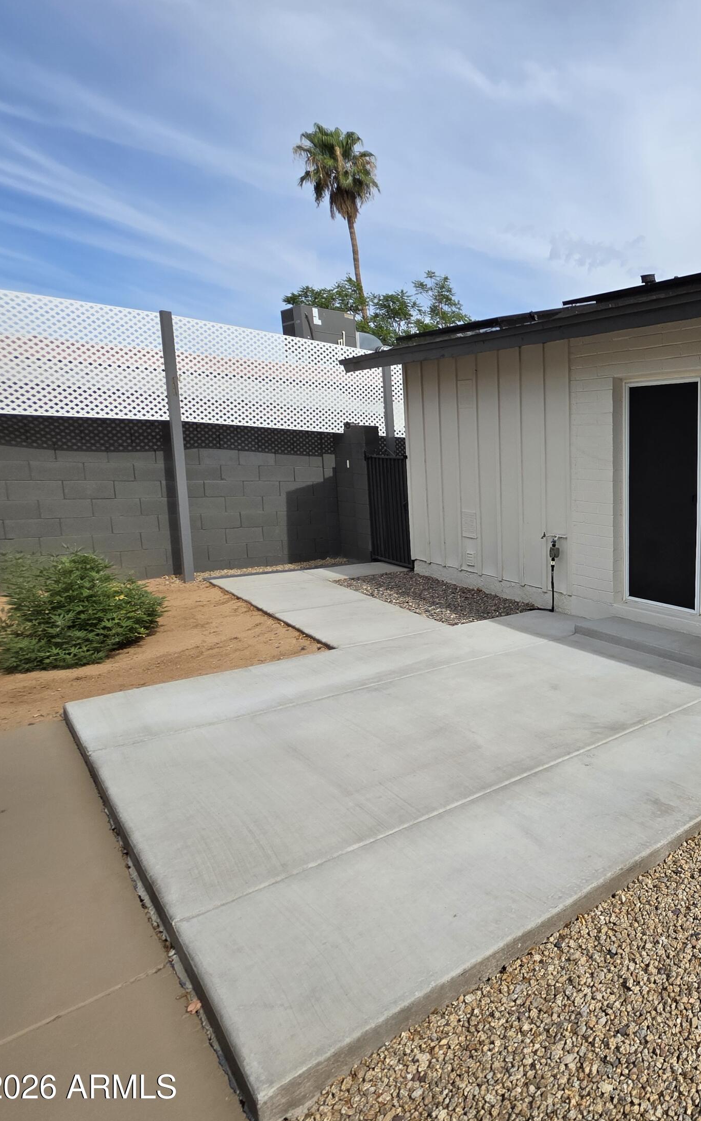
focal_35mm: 19
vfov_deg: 88.0
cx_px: 755
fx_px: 581
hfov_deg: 47.1
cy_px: 560
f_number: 1.9
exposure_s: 1/2327
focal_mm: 2.2
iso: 40
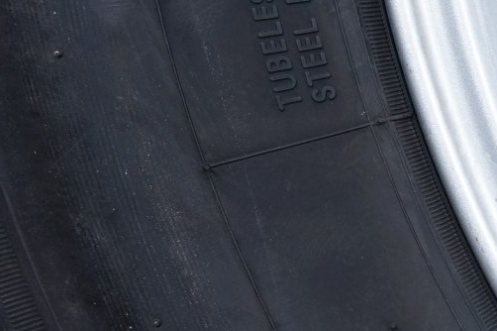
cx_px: 944
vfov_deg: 12.7
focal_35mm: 107
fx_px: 1476
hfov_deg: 15.7
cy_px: 245
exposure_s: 1/100
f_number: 7.1
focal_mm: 28
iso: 250
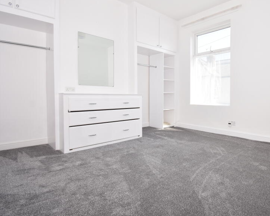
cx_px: 179
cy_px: 105
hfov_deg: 77.8
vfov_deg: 68.1
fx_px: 160
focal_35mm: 20
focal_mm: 10
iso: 125
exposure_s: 1/125
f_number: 5.6
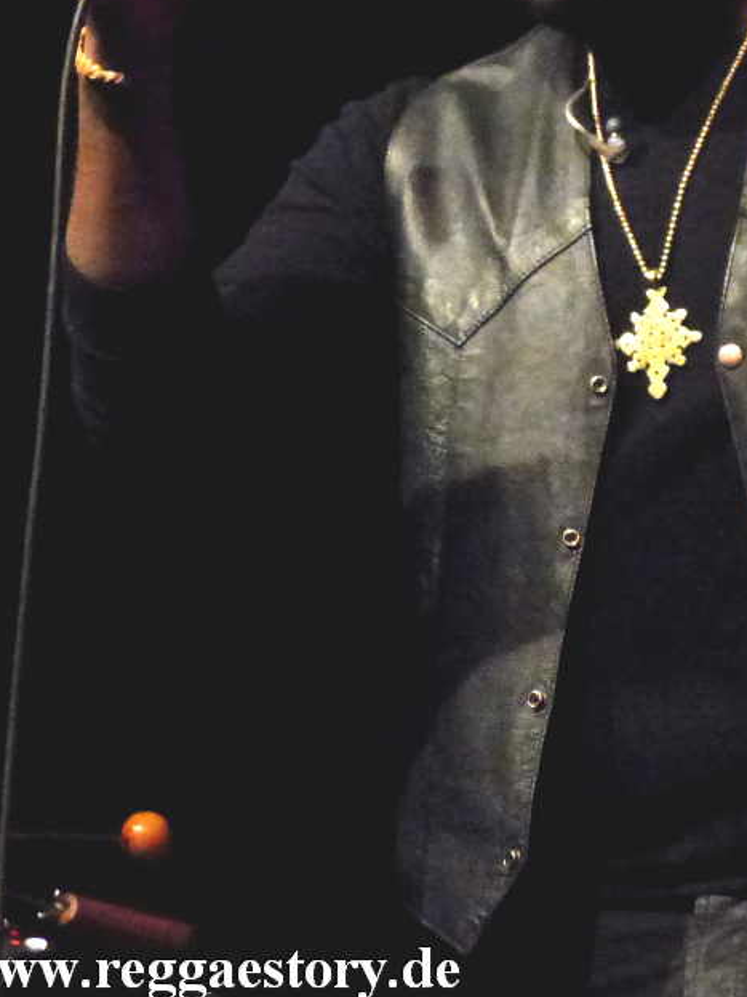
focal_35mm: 130
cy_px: 213
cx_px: 517
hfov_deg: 11.4
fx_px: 3742
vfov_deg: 15.1
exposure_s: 1/160
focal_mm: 14.5
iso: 1600
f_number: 2.8
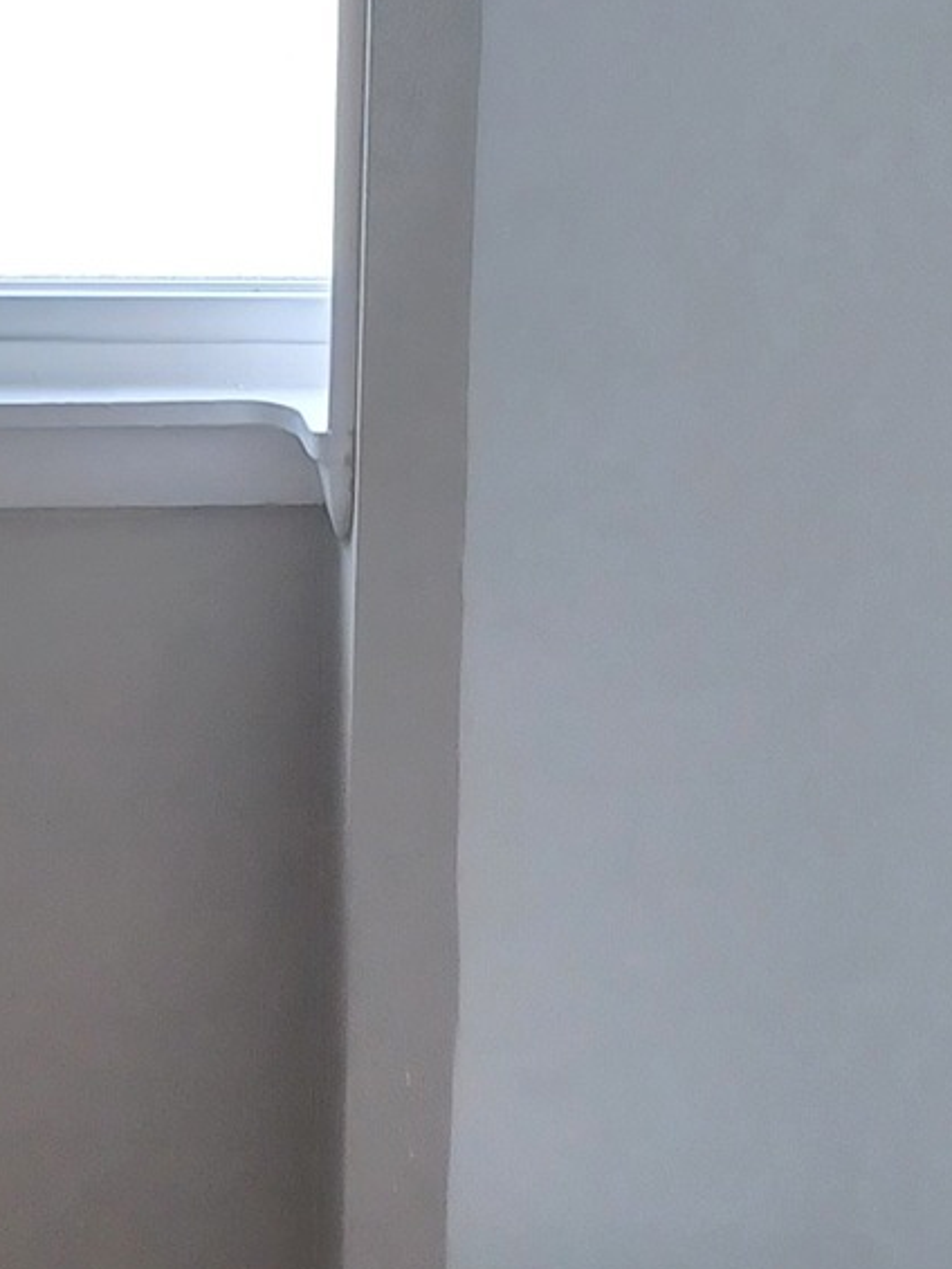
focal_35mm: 102
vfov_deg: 19.0
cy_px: 186
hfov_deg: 14.4
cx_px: 101
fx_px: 3739
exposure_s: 1/50
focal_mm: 4.6
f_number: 1.8
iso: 160
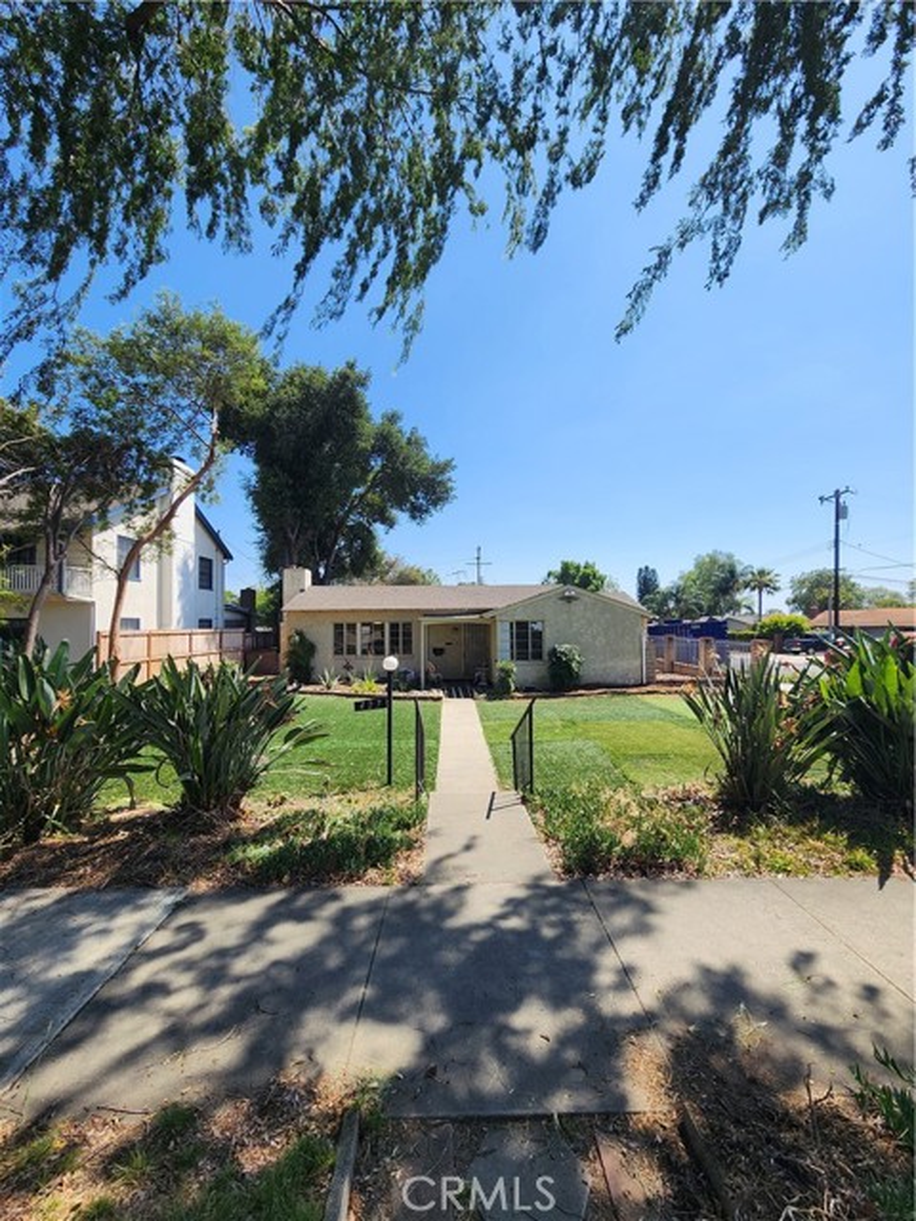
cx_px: 458
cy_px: 610
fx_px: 459
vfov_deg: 106.2
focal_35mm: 13
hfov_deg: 89.9
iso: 50
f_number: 2.2
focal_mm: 2.2
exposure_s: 1/1580
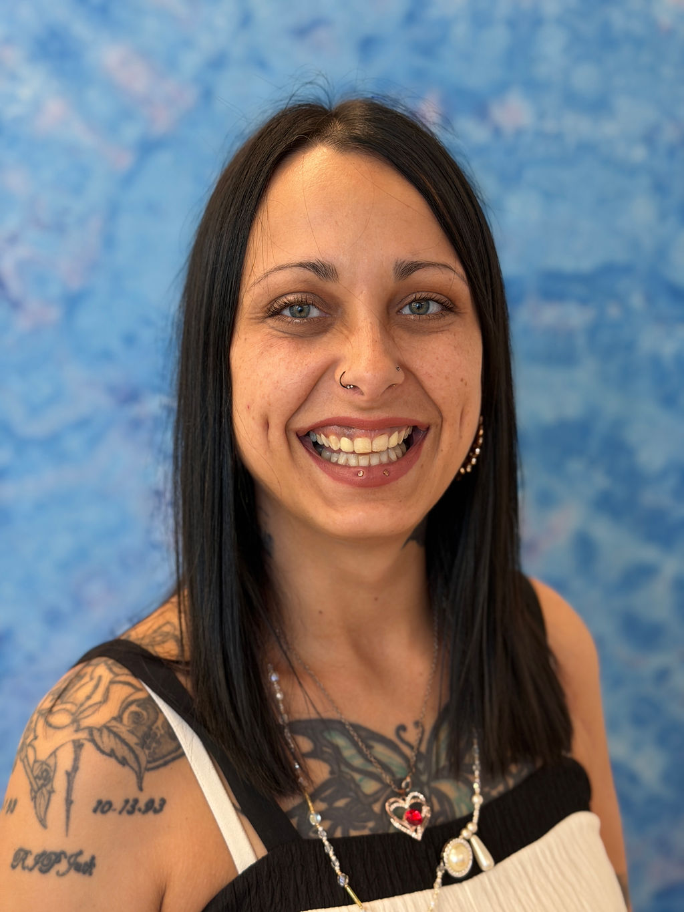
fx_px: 1264
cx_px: 342
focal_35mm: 48
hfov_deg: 30.3
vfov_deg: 39.7
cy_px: 456
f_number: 1.78
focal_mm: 6.76
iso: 80
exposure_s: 1/61
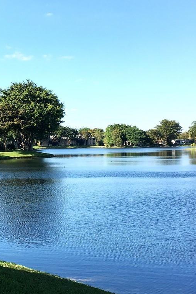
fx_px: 514
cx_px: 7
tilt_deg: +0.3
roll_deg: +0.9
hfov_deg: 21.0
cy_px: 150
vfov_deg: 31.9
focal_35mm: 63
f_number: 2.2
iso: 25
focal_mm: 4.15
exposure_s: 1/1148
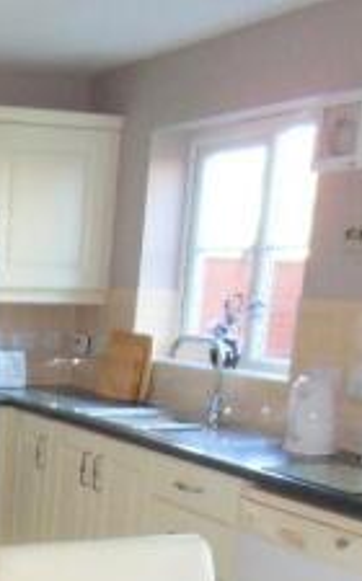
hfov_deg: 18.4
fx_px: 1045
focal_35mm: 66
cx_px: -102
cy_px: 562
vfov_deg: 29.3
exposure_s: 1/30
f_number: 3.3
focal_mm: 4.2
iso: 200
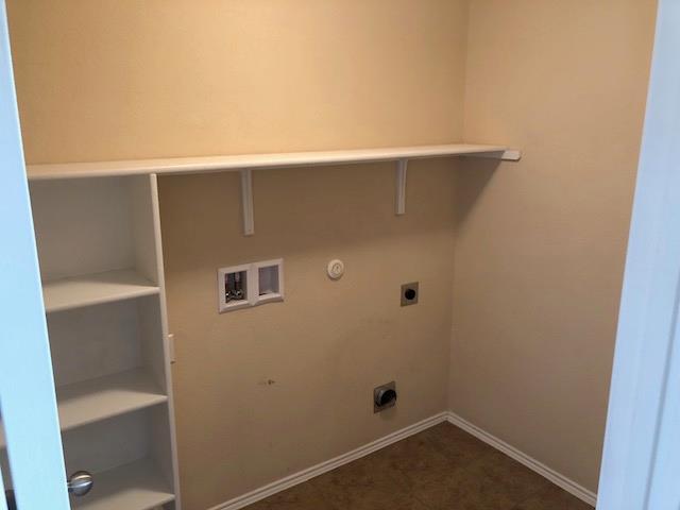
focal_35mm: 28
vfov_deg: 49.7
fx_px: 550
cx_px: 340
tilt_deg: -14.6
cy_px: 255
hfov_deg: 63.4
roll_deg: +0.3
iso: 80
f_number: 1.8
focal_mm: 3.99
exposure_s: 1/15
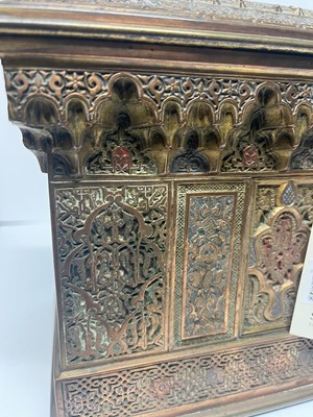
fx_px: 313
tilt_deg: -14.1
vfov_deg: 67.3
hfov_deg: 53.1
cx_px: 156
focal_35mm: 26
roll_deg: -0.7
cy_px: 208
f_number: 1.6
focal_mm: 5.1
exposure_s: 1/50
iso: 125
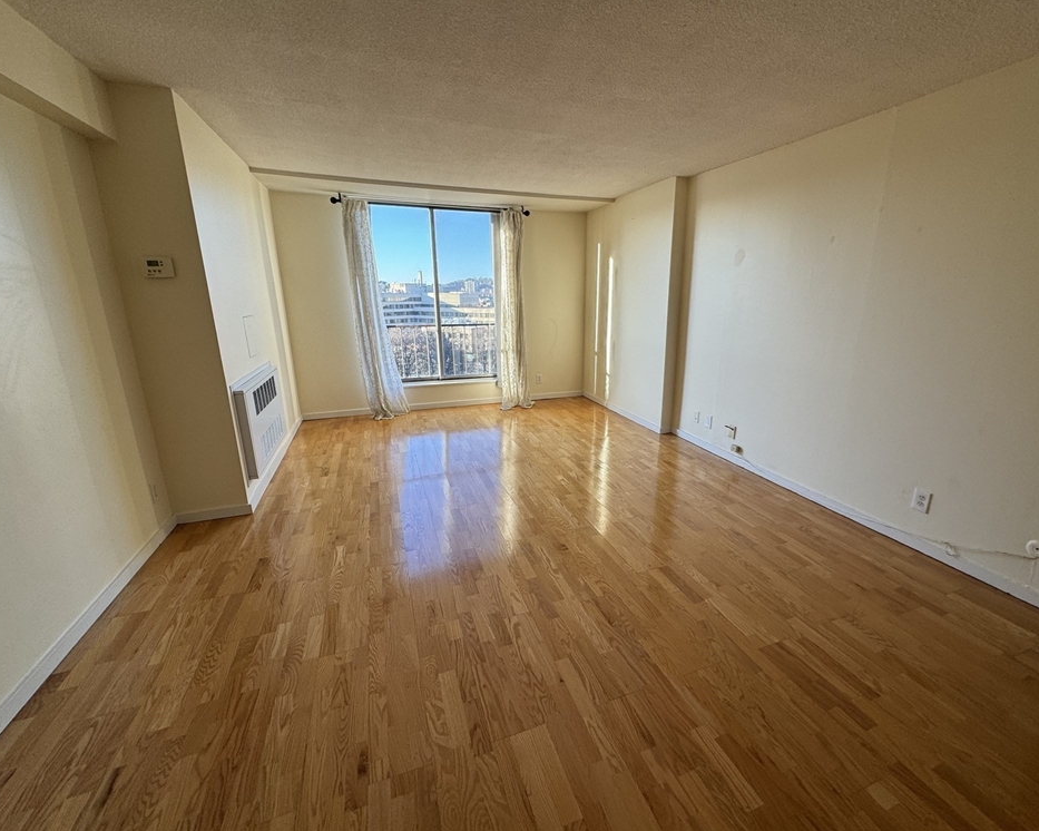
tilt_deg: -15.2
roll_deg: +0.0
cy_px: 414
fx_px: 461
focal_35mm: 15
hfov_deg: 96.6
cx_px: 560
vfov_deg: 84.0
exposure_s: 1/120
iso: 50
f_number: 2.2
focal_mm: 2.22
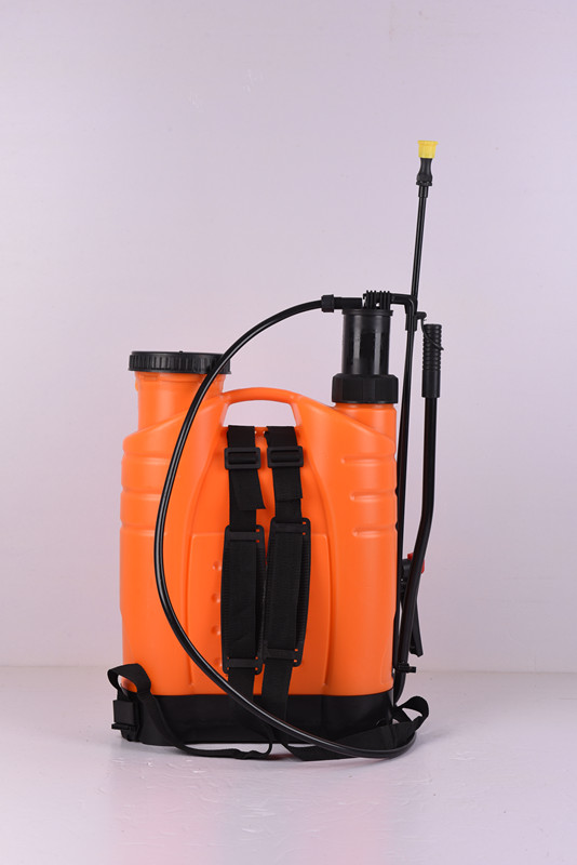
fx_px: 1681
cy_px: 432
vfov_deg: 28.8
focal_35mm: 70
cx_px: 288
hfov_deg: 19.5
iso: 200
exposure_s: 1/125
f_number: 11
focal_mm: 70
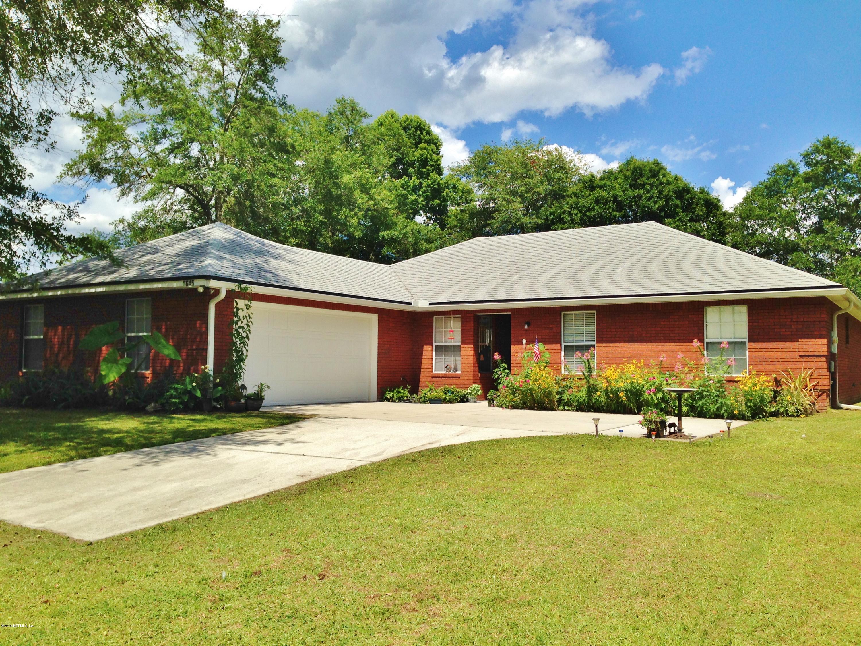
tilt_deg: +2.1
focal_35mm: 33
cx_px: 430
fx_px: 821
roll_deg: -1.0
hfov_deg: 55.4
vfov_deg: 42.9
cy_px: 323
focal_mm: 4.12
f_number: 2.4
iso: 50
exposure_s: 1/2463
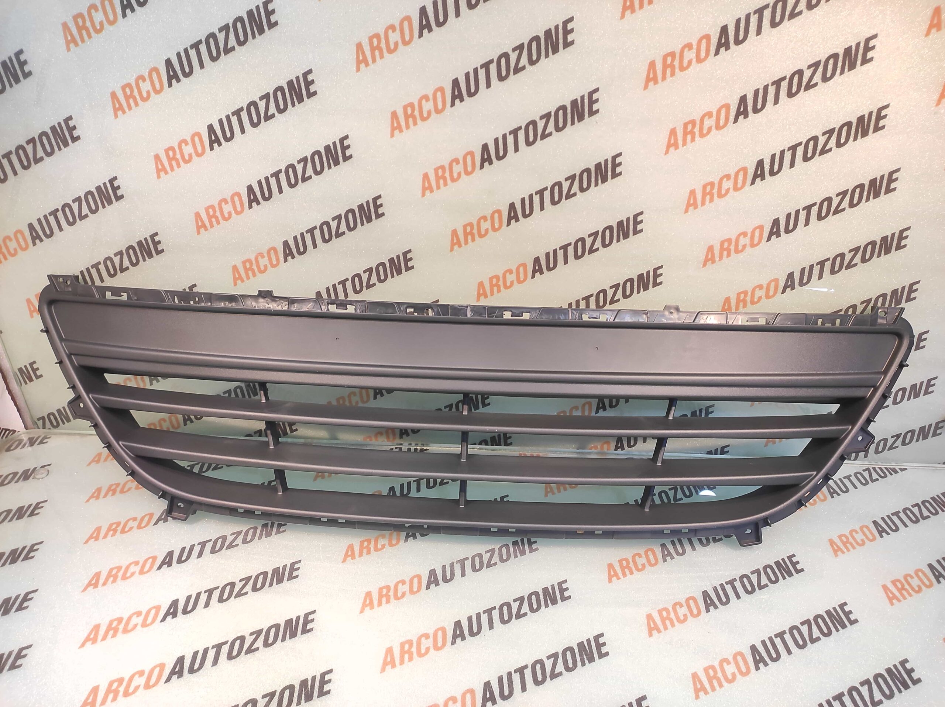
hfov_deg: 91.1
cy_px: 354
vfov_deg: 74.7
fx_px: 464
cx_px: 472
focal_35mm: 17
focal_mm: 4.74
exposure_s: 1/33
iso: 337
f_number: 1.79
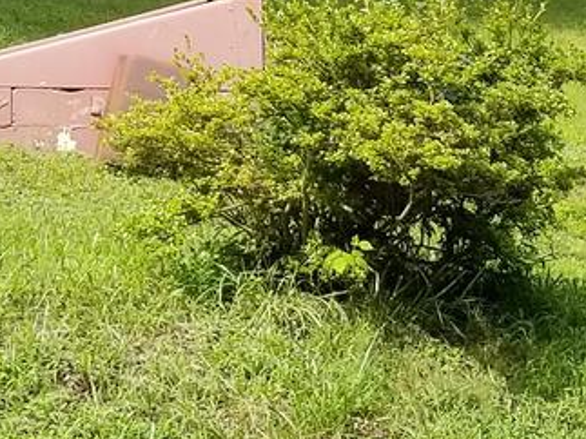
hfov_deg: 11.9
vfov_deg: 8.8
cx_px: 98
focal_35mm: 165
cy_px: -151
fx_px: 2792
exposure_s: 1/804
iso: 50
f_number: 1.7
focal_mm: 4.25
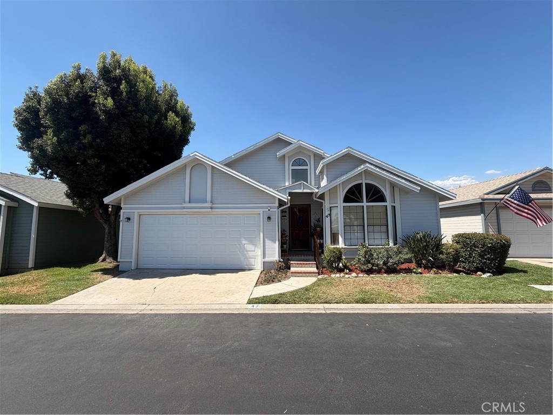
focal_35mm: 14
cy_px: 208
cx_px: 276
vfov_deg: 85.7
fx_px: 224
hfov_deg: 102.1
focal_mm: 2.22
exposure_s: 1/770
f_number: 2.2
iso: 25
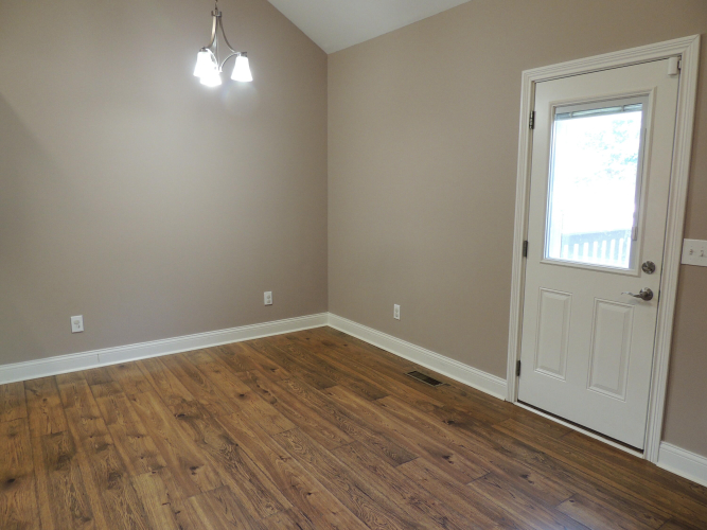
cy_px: 265
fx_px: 490
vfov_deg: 56.8
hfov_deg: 71.6
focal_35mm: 24
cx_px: 354
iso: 200
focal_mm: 4.3
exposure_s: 1/30
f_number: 3
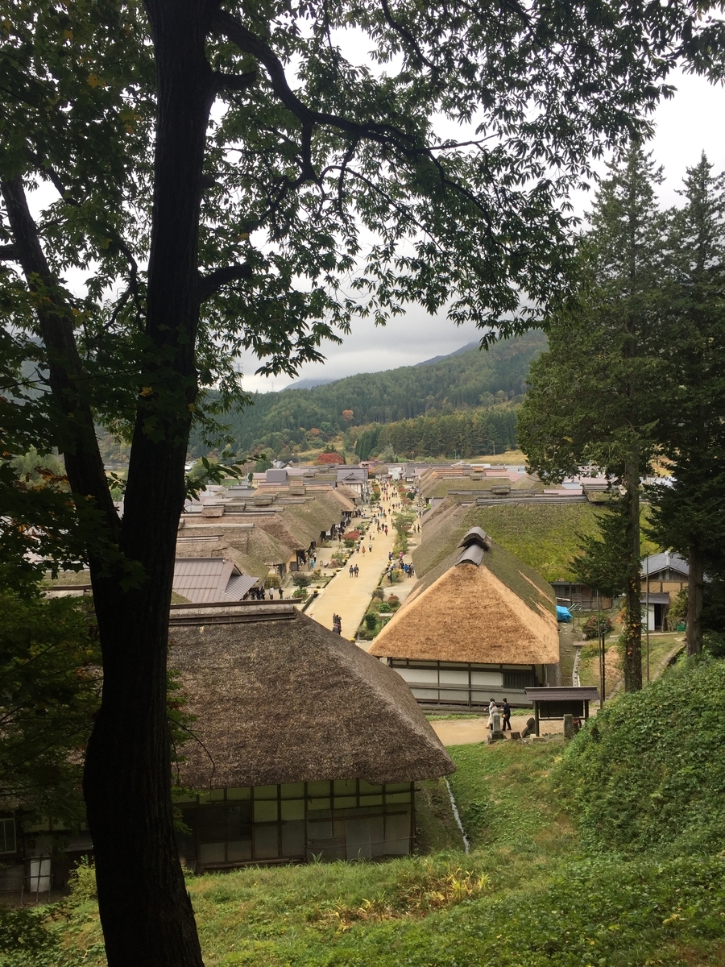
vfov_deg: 61.7
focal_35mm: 29
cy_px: 484
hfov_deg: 48.2
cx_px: 362
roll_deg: +0.9
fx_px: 810
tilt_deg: -3.9
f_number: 2.2
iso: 32
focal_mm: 4.15
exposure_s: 1/233
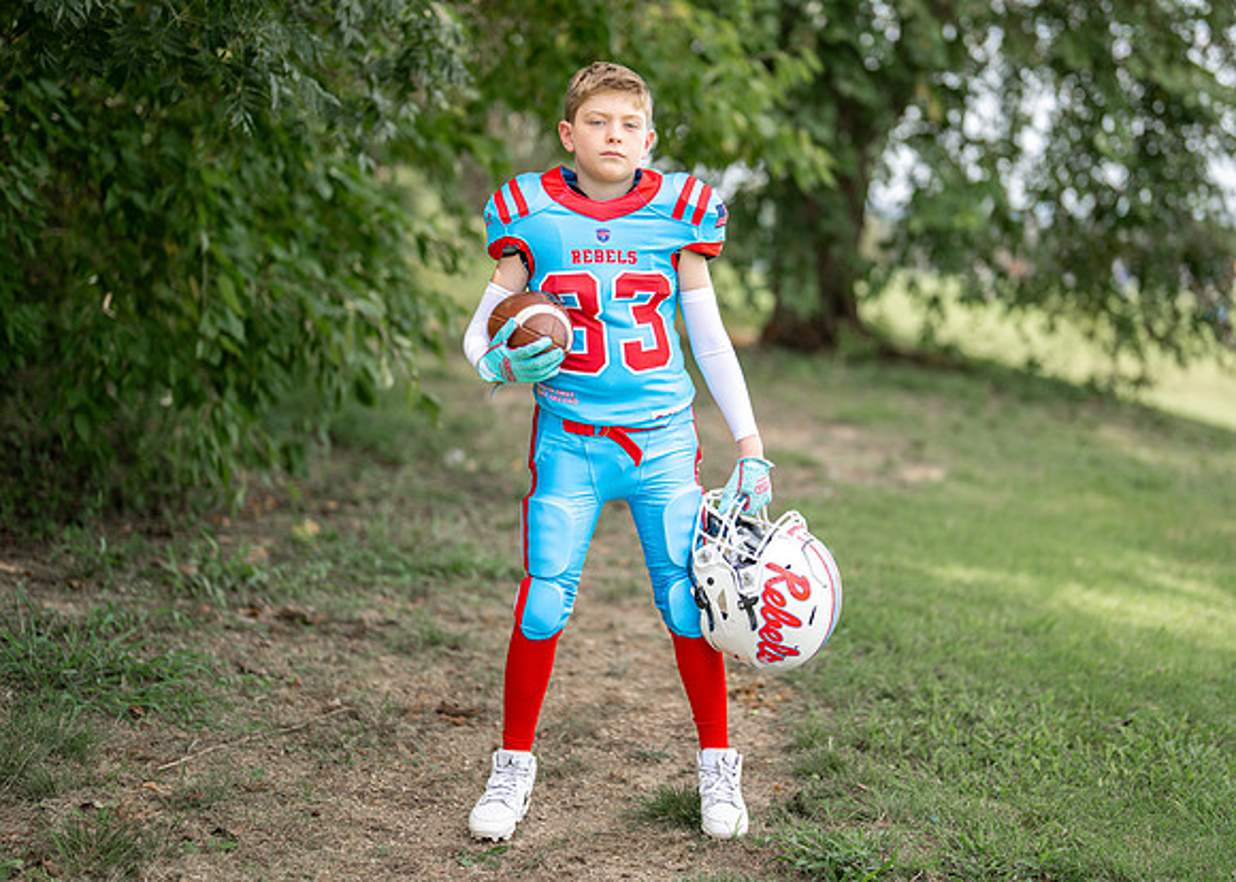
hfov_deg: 31.4
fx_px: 2196
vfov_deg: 22.7
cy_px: 390
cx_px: 655
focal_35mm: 63
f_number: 1.2
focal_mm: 50
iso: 100
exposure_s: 1/2500
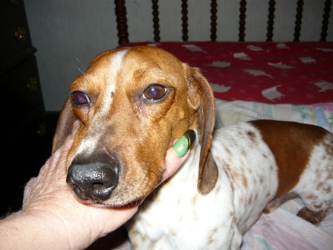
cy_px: 125
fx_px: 317
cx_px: 166
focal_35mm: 33
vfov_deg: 42.9
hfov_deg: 55.4
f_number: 2.8
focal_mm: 5.5
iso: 100
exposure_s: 1/30
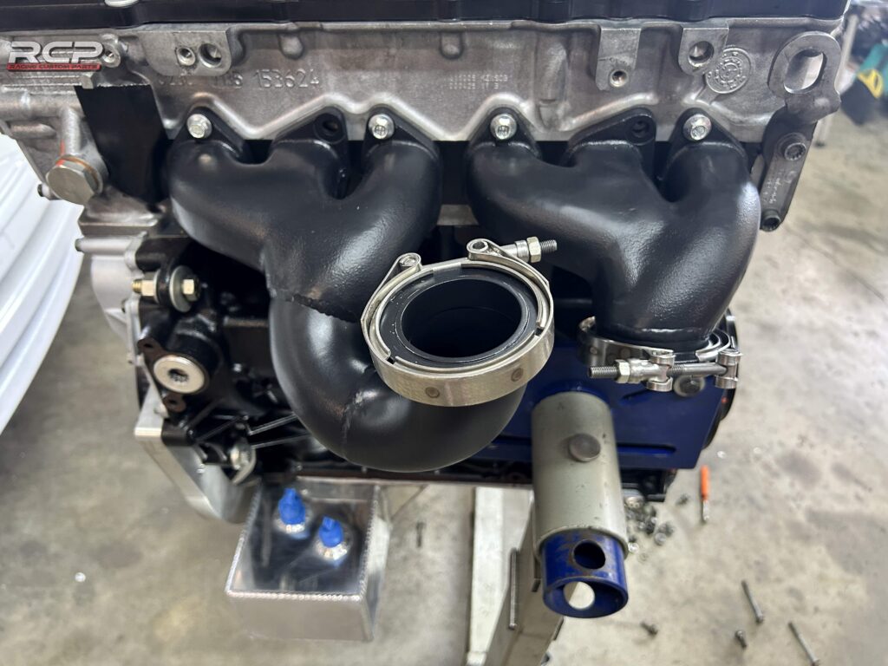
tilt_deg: -41.3
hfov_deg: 67.3
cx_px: 444
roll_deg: -8.5
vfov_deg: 53.1
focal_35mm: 26
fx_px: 667
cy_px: 333
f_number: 1.5
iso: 200
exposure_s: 1/60
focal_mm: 5.7
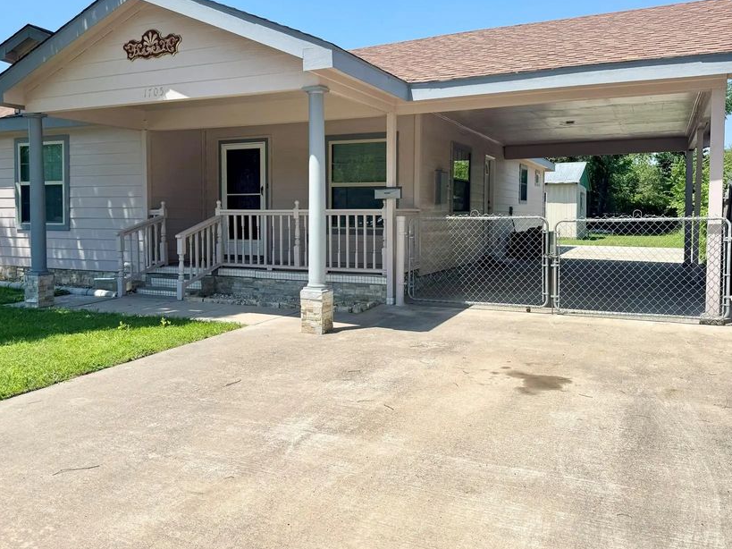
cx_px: 356
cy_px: 241
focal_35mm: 30
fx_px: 634
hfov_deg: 60.0
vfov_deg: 46.7
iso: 80
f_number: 1.78
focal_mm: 6.76
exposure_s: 1/4608
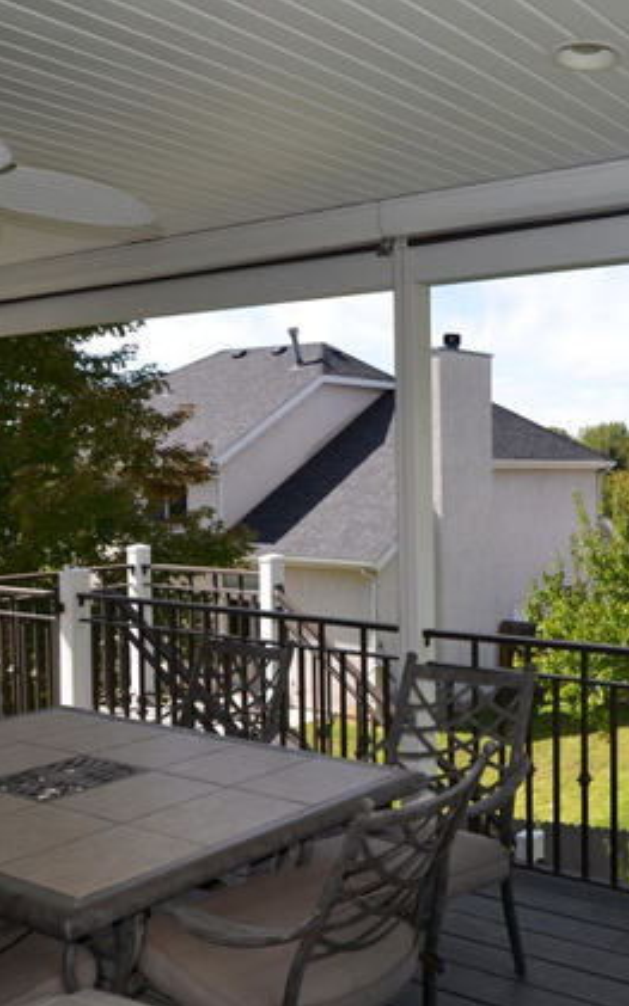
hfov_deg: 33.0
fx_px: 954
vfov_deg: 55.6
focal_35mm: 35
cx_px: 648
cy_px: 504
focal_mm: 15
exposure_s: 1/250
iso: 100
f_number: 5.6
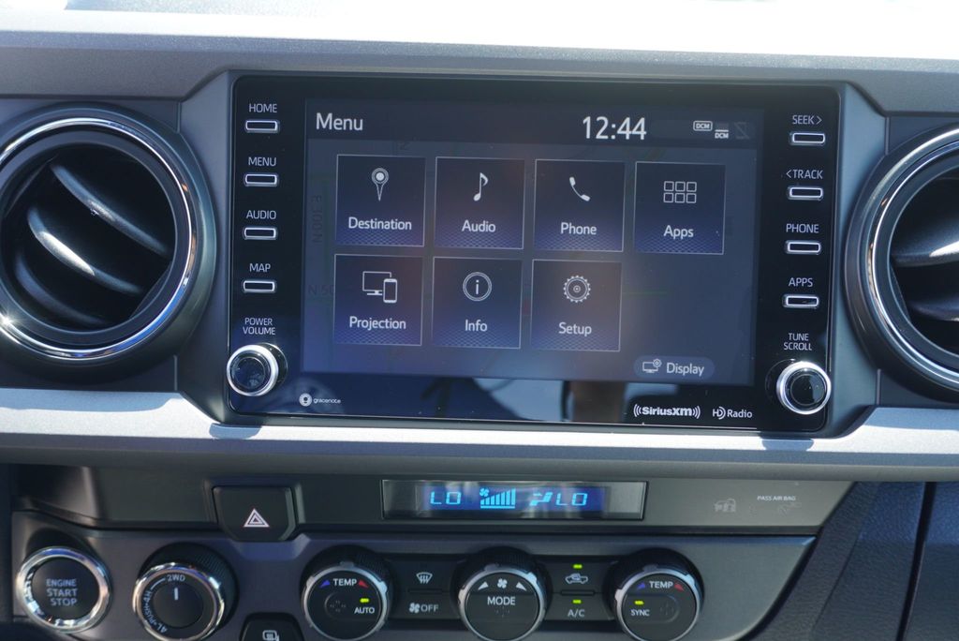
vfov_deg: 43.7
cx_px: 480
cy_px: 320
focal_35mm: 30
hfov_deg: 61.9
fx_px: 800
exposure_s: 1/60
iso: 125
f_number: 4
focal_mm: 20
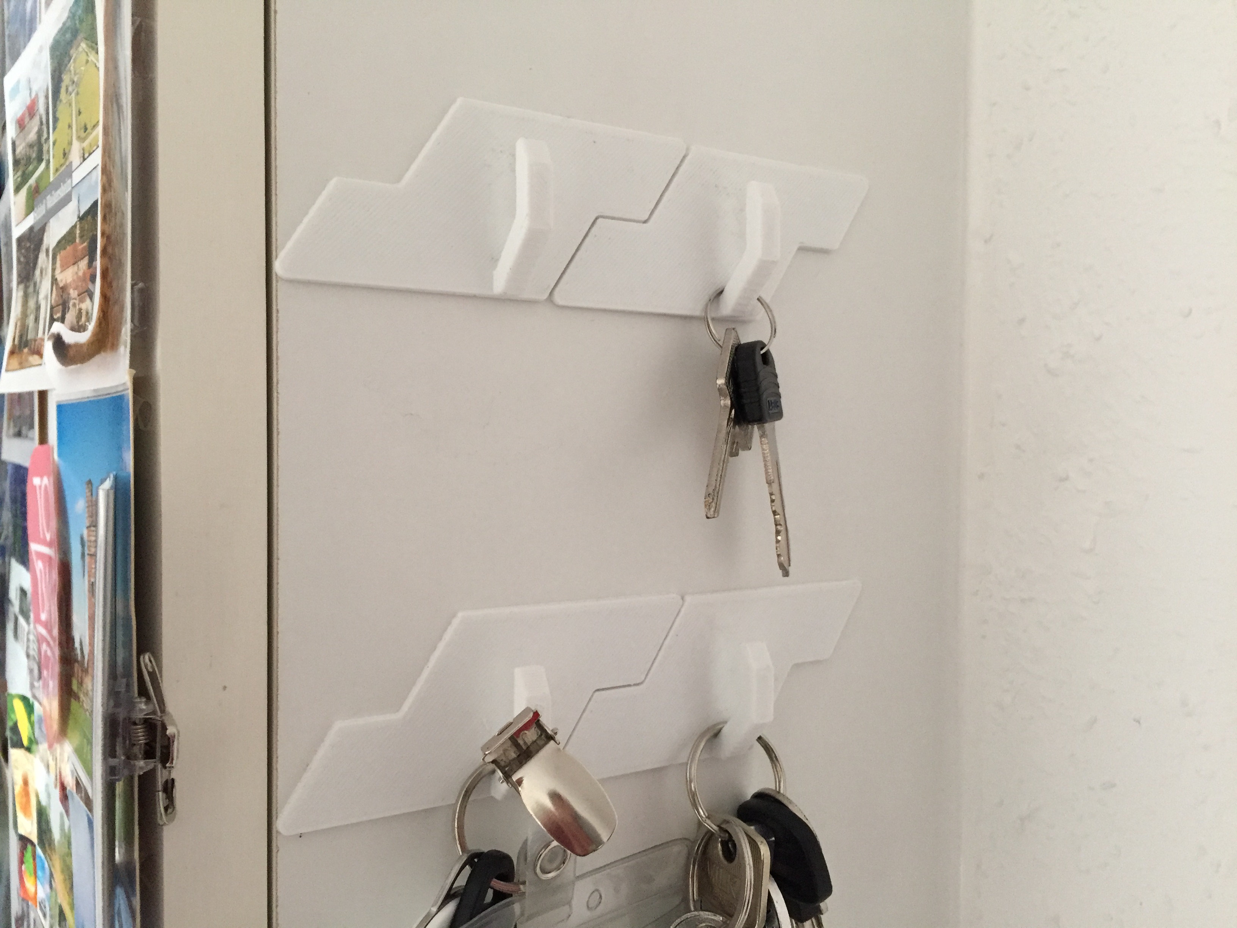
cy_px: 464
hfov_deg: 61.7
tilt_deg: -1.6
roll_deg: +1.9
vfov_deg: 48.2
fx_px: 1036
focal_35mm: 29
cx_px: 618
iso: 250
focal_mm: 4.15
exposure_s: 1/33
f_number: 2.2
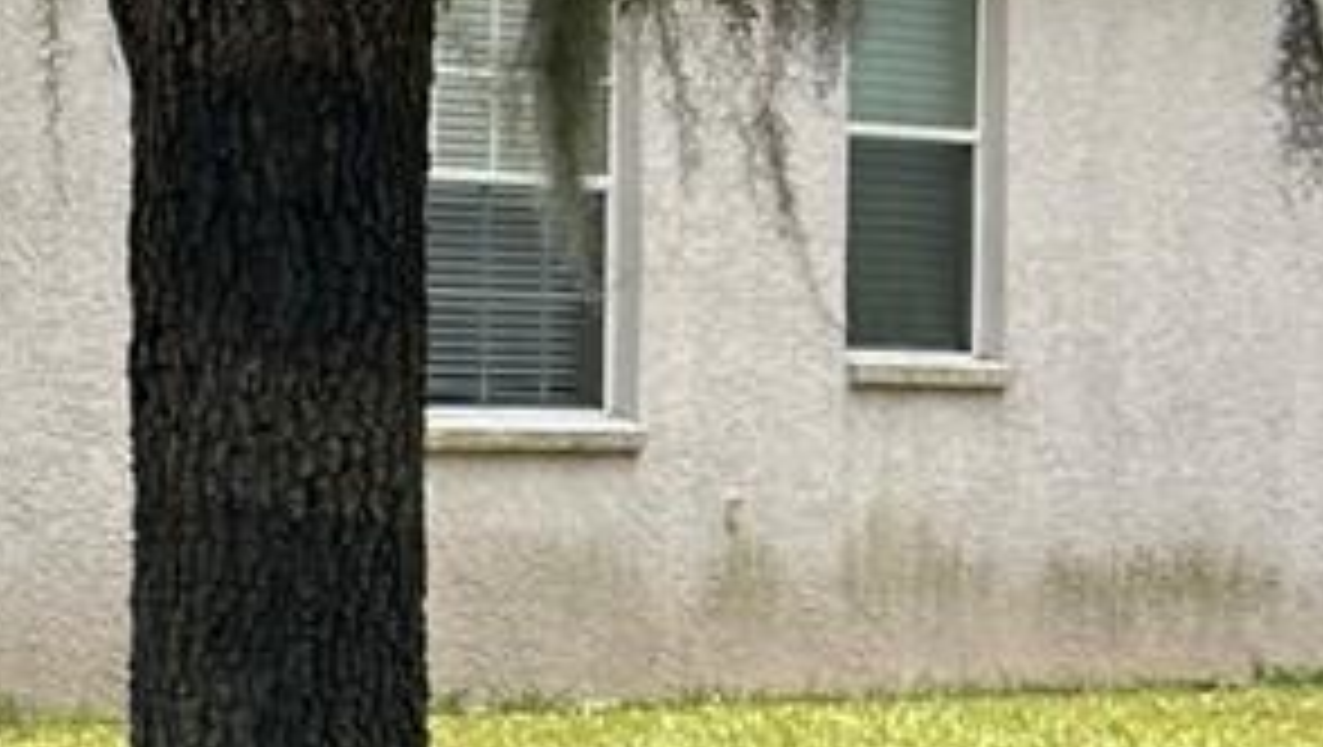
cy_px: 508
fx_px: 5407
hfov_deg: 11.9
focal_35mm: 154
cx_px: -1620
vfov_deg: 7.9
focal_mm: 5.7
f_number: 1.5
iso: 50
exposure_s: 1/1621
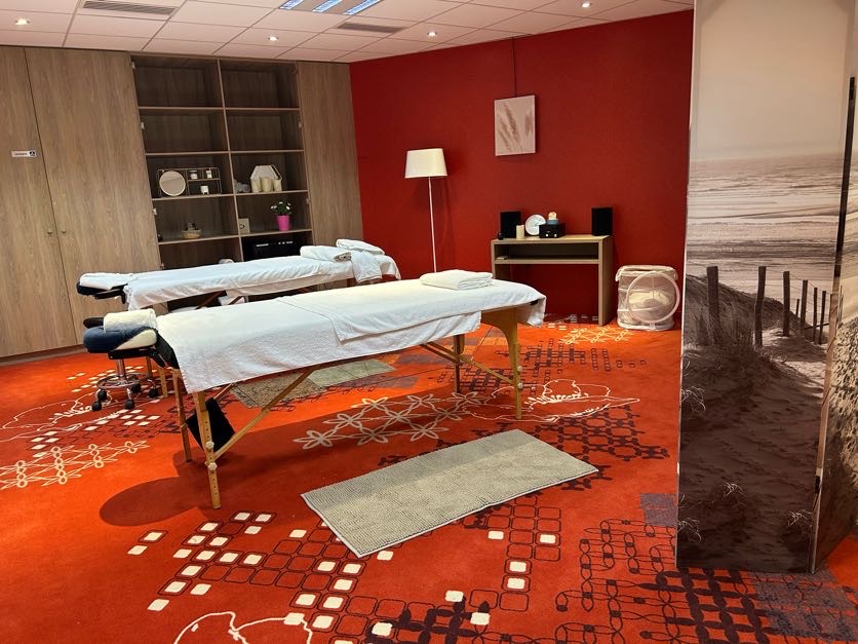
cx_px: 429
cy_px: 322
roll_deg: +3.7
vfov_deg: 53.1
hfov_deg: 67.3
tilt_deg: -11.6
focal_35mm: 26
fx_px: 644
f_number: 1.5
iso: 160
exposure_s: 1/50
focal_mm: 5.7
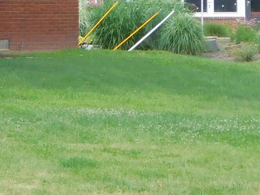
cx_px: -322
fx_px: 2005
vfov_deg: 5.5
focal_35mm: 267
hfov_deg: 7.1
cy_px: -62
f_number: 4
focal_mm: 10.4
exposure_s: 1/160
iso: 125
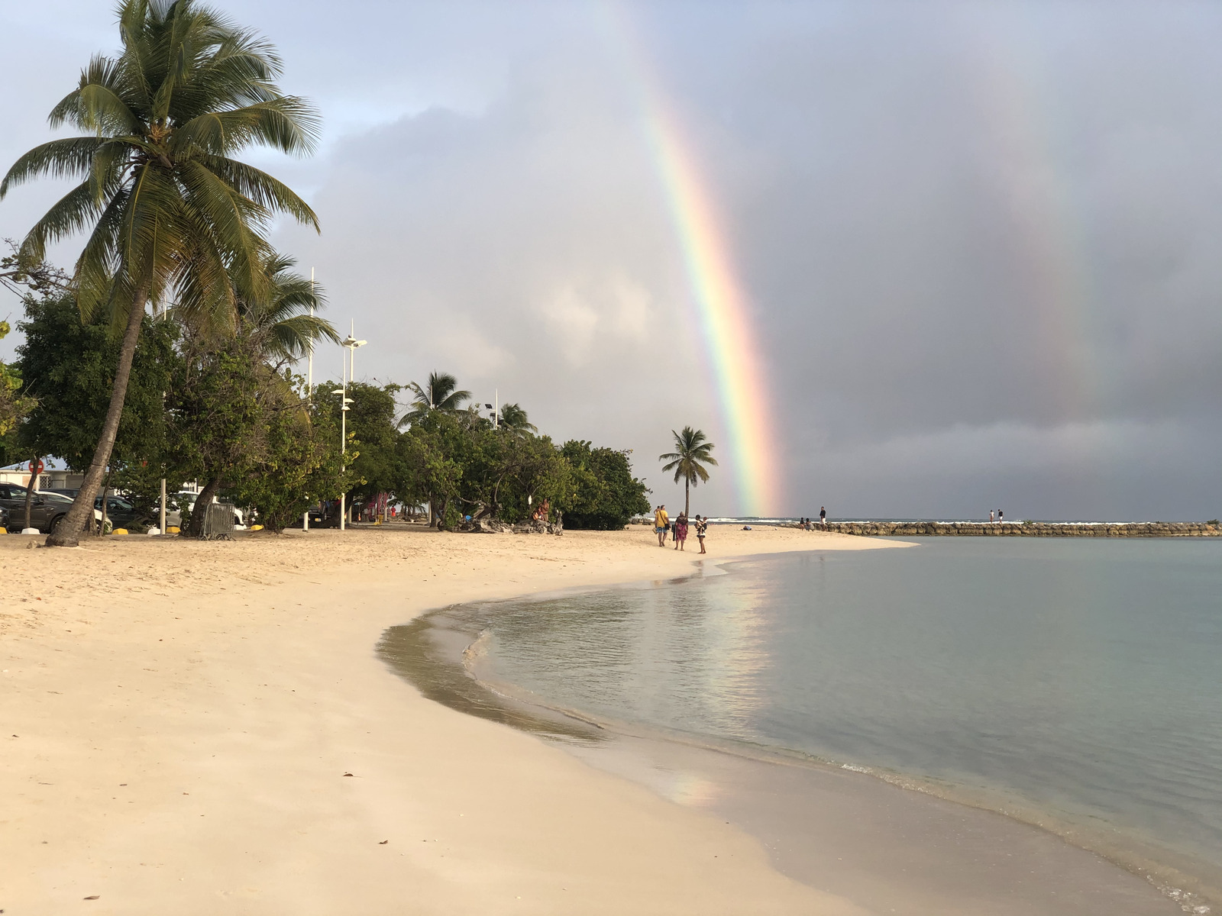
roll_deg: +0.9
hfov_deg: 36.8
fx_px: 1836
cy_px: 458
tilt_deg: +1.2
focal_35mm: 52
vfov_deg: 28.0
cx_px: 611
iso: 16
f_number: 2.4
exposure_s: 1/204
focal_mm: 6
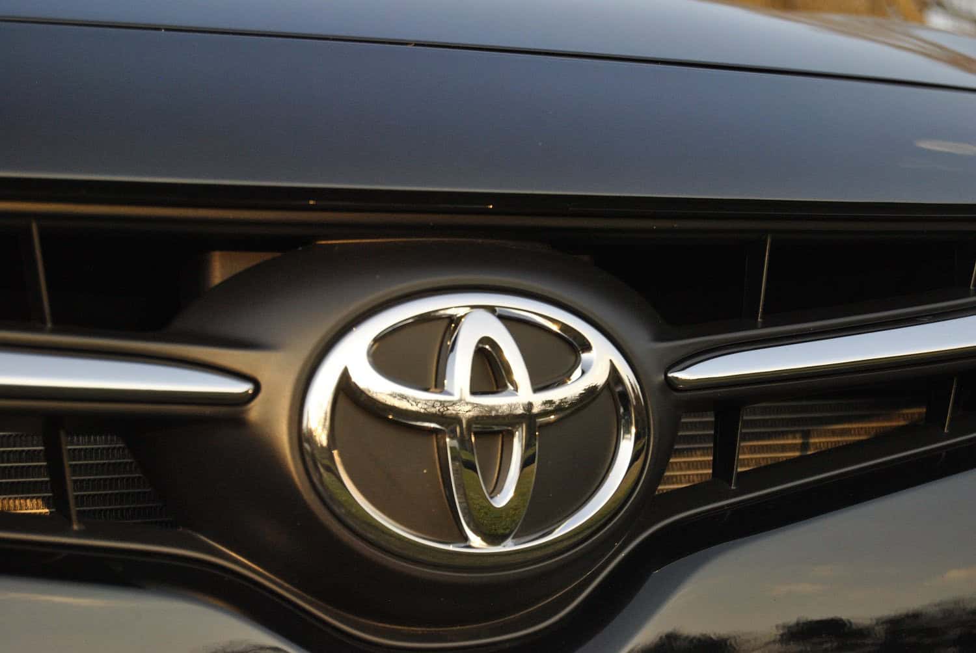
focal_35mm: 82
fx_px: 2239
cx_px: 488
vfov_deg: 16.6
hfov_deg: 24.6
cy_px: 326
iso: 500
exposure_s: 1/500
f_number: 5.6
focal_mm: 55
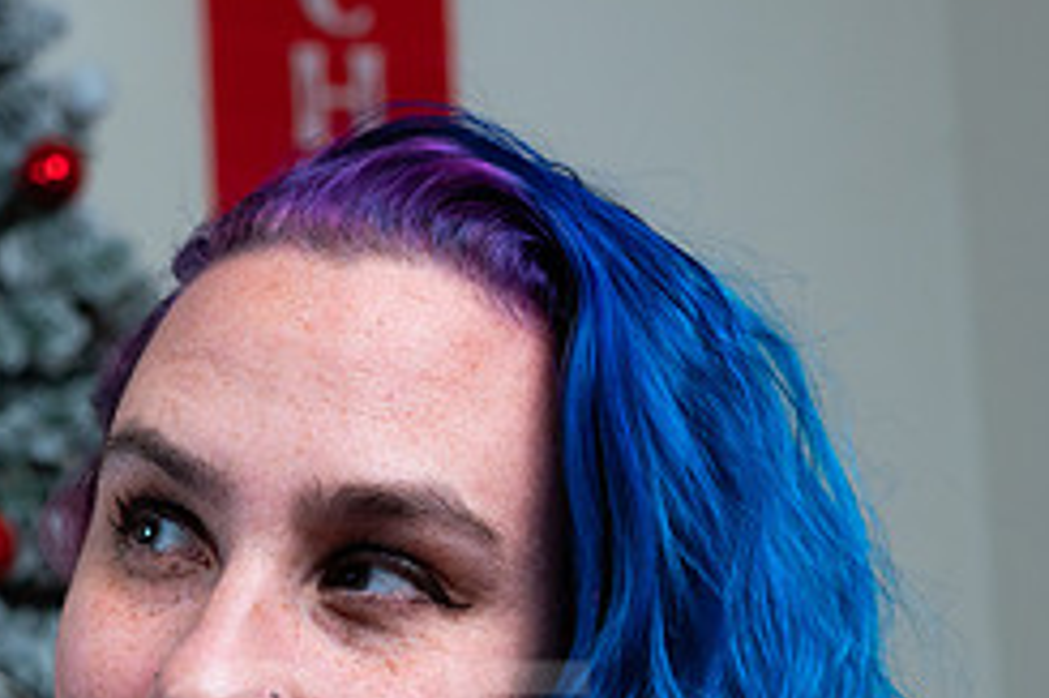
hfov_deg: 23.4
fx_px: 2417
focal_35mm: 83
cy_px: 782
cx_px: -21
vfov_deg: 15.9
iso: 400
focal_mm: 35
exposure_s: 1/800
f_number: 5
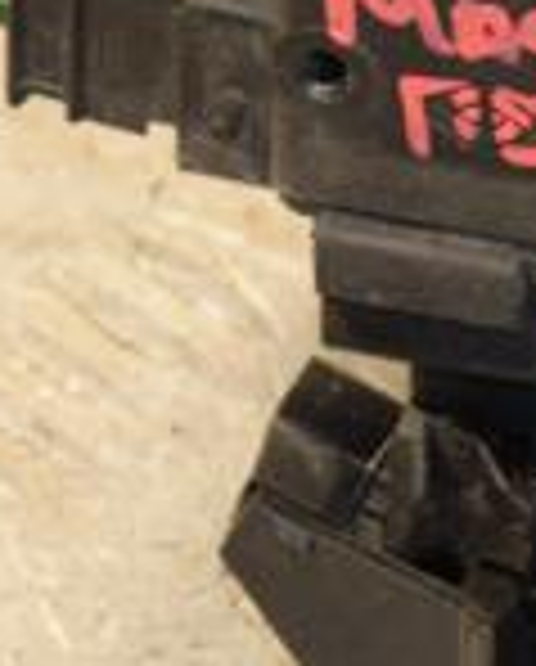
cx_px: 802
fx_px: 9014
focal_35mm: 456
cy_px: 284
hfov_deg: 3.4
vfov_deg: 4.2
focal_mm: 80
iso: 800
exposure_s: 1/125
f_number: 5.3
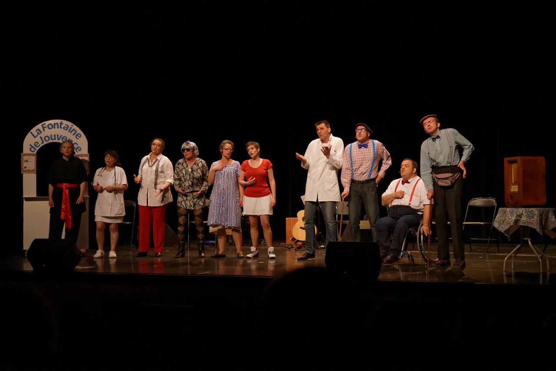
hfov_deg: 36.2
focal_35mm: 55
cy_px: 186
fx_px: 850
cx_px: 278
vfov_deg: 24.6
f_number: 4
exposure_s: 1/500
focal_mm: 55
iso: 3200
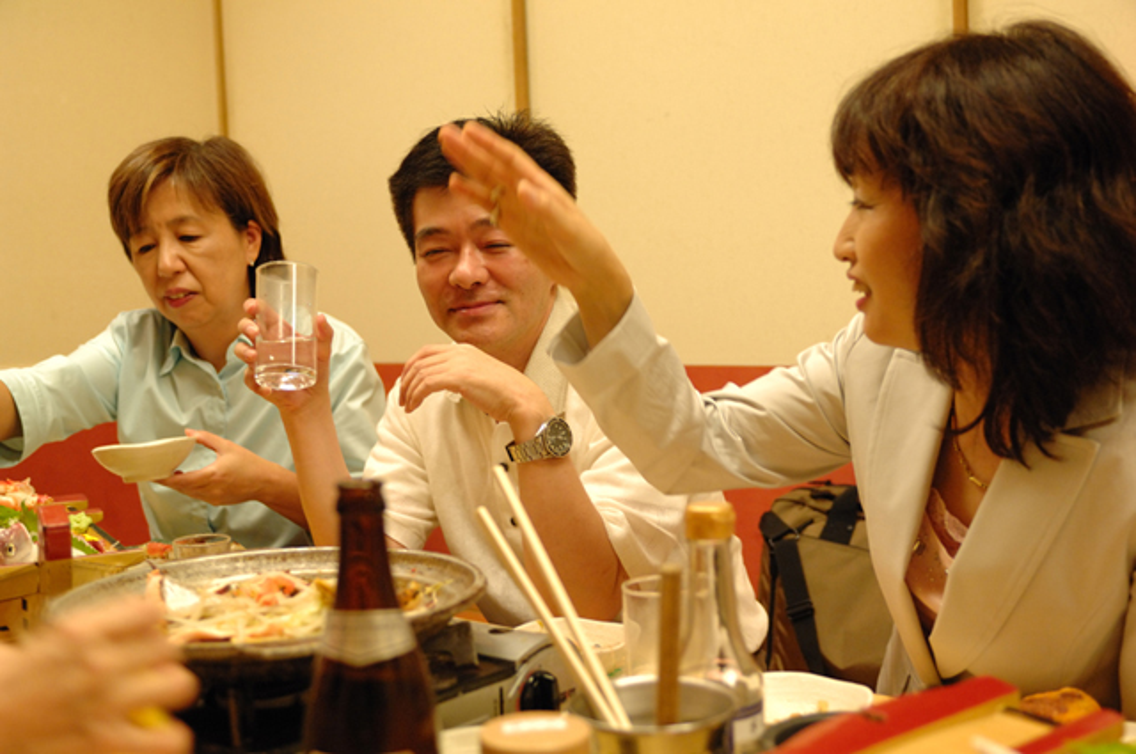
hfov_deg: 46.5
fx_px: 1324
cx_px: 568
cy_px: 377
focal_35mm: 42
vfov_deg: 31.8
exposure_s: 1/40
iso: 640
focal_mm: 28
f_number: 2.8
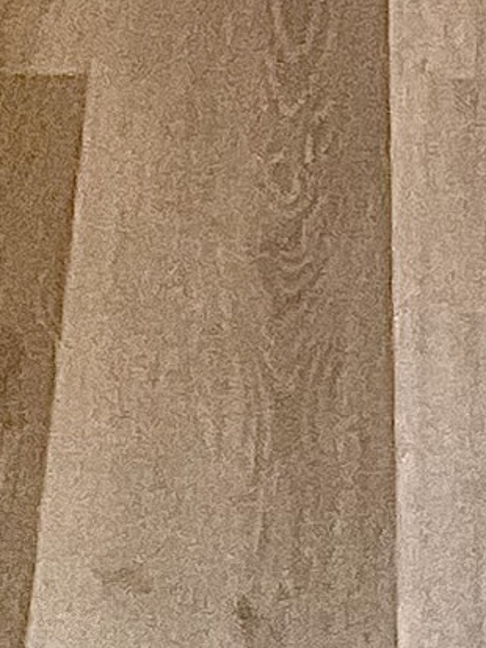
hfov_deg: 6.6
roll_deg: +3.0
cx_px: 255
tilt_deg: -11.7
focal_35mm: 226
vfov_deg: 7.3
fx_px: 4235
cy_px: -1556
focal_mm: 3
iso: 160
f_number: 1.8
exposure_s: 1/60
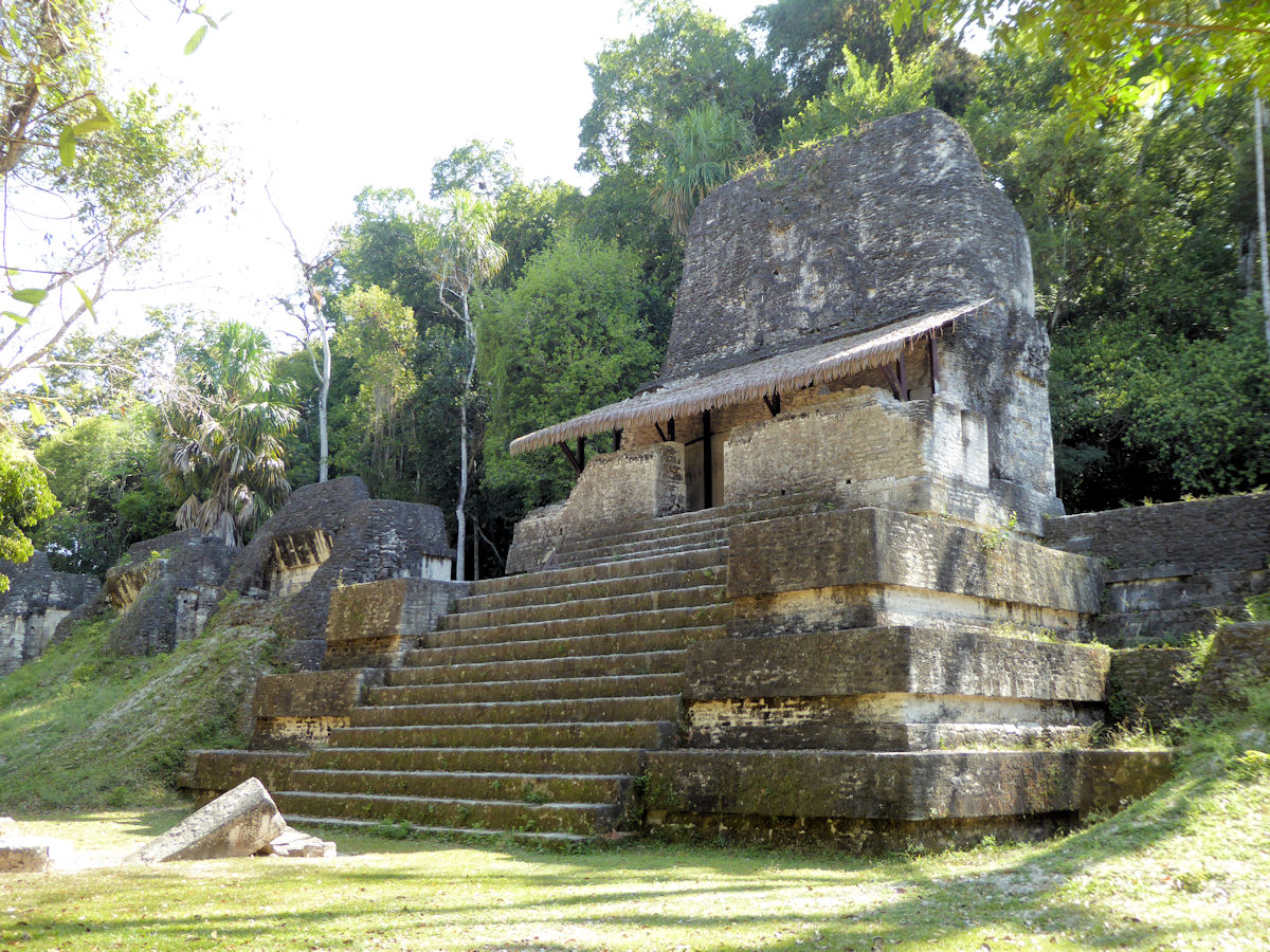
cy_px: 476
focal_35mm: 35
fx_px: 1284
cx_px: 635
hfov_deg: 52.6
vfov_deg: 40.7
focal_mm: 6.3
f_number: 3.7
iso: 100
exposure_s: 1/100
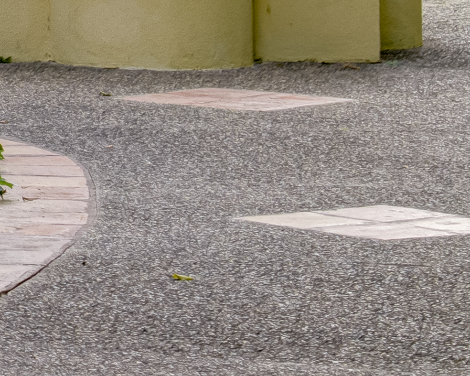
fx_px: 5258
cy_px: -571
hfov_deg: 4.9
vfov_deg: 4.0
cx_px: -825
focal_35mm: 378
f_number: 5.6
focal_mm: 48
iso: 400
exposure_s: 1/160
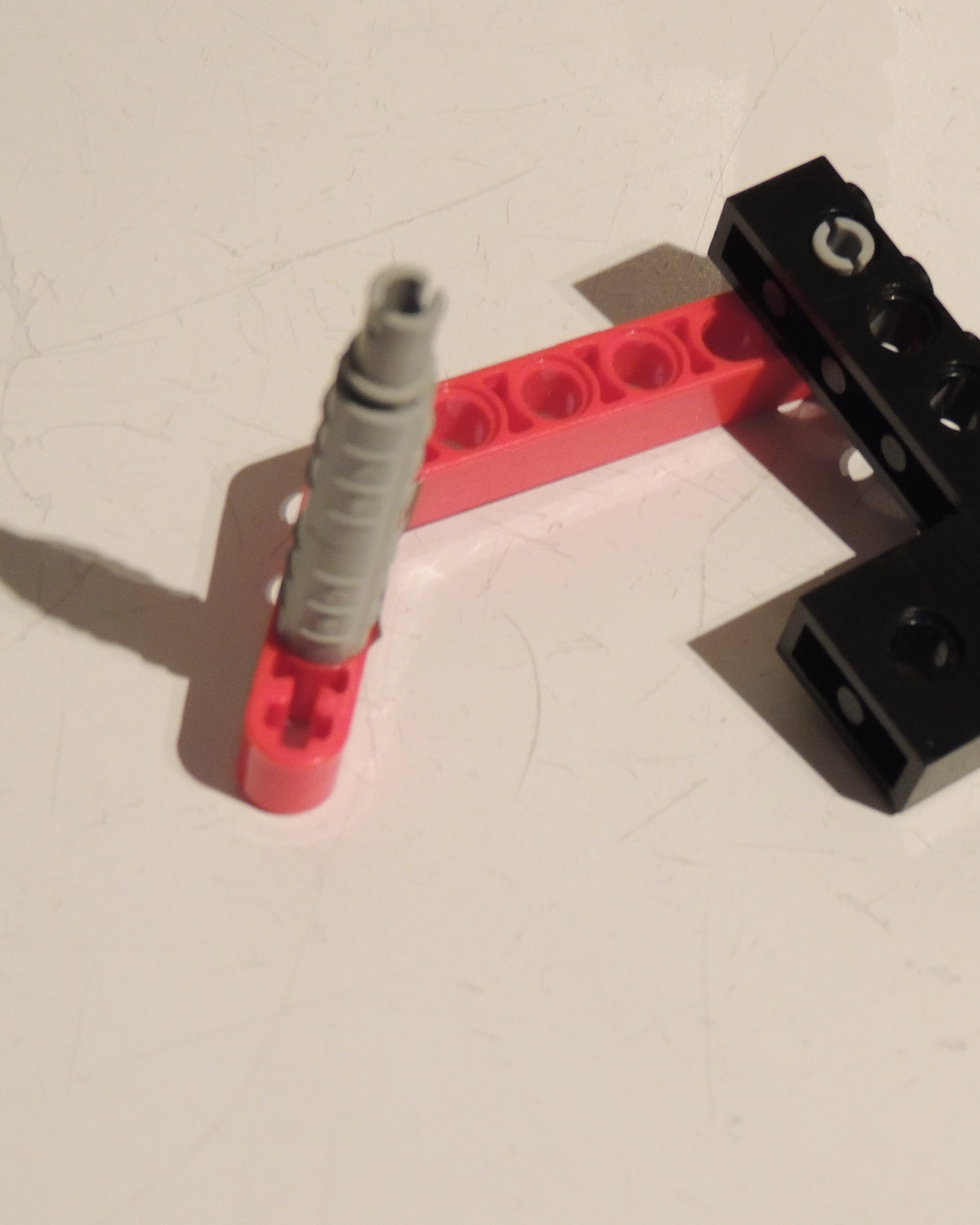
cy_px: 608
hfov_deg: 16.7
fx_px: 3335
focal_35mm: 92
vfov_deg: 20.8
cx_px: 689
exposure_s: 1/15
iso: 800
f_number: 3.9
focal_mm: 12.4
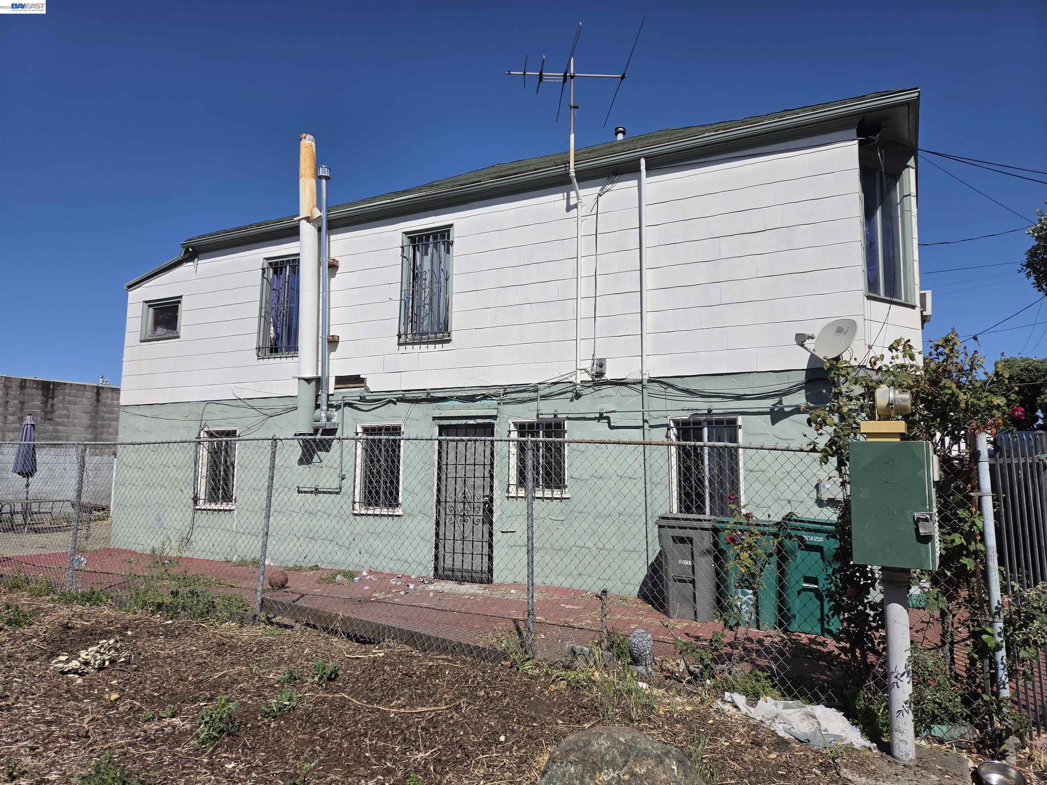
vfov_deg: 58.9
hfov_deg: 73.9
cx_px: 524
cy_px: 392
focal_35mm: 23
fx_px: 696
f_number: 1.8
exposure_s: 1/7734
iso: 64
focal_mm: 5.4
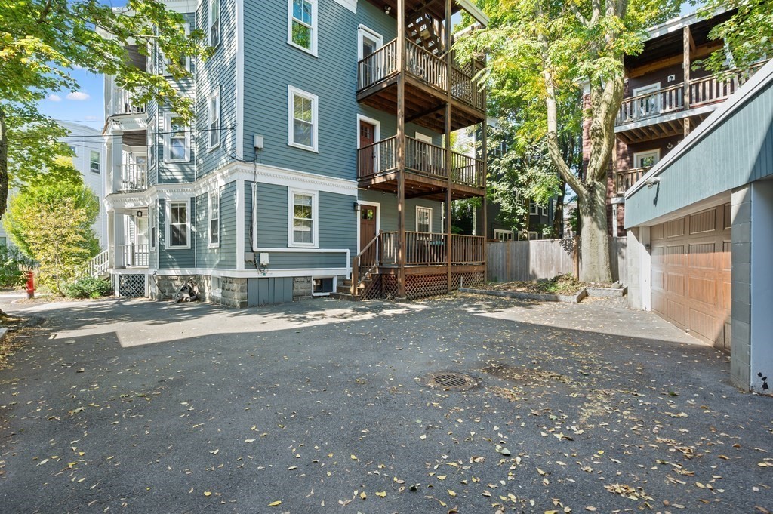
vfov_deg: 72.0
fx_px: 354
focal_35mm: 16
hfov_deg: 95.0
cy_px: 257
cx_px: 386
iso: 100
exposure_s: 1/30
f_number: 8
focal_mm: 16.5
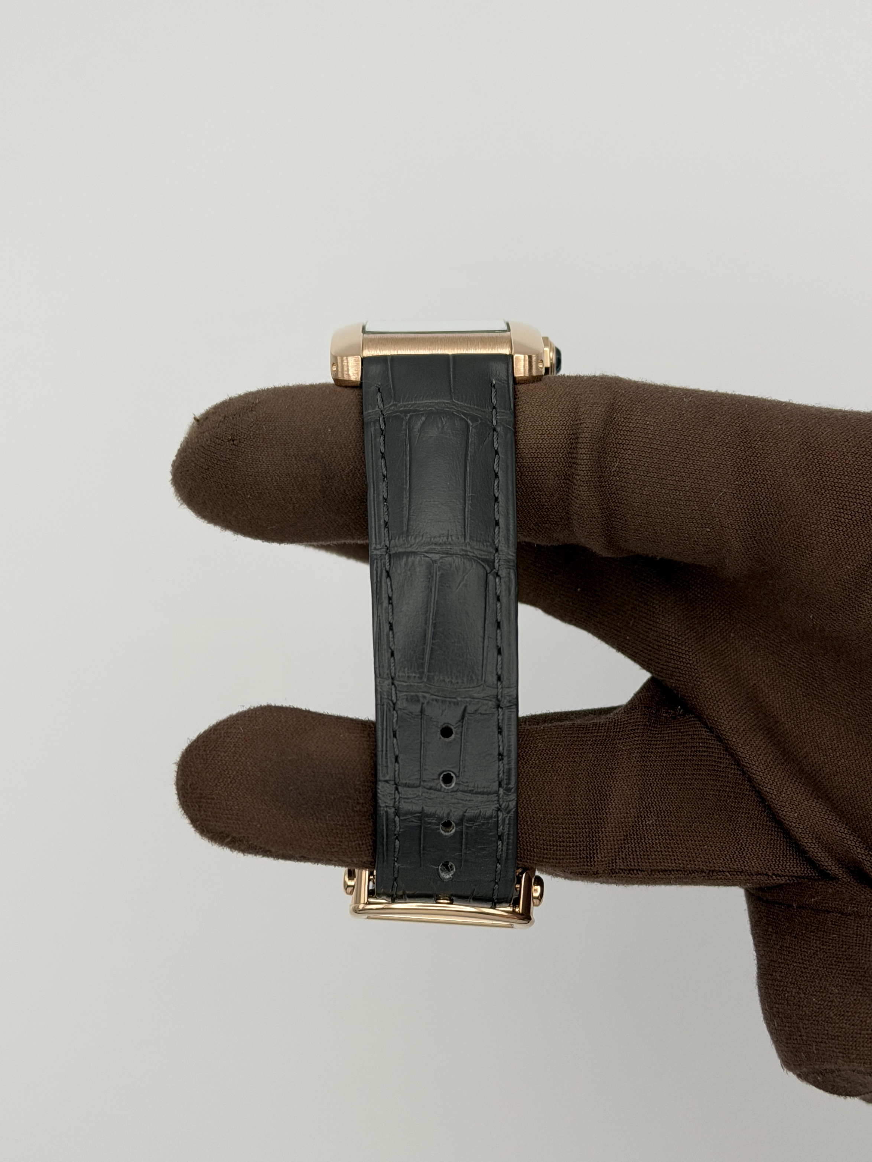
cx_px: 436
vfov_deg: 39.7
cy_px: 581
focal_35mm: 48
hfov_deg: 30.3
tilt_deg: -86.3
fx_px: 1612
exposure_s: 1/336
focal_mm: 6.76
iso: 64
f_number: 1.78
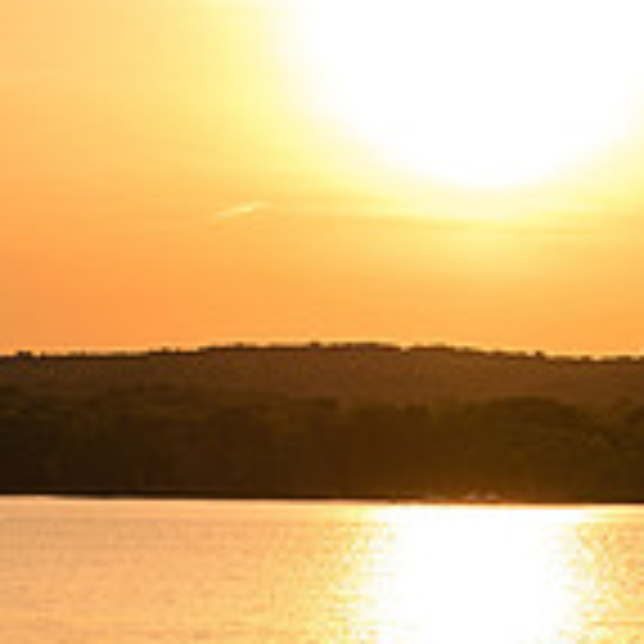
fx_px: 4799
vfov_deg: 7.6
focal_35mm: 228
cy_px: 923
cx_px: 639
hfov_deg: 7.6
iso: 1000
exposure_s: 1/2500
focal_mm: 85
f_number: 6.3
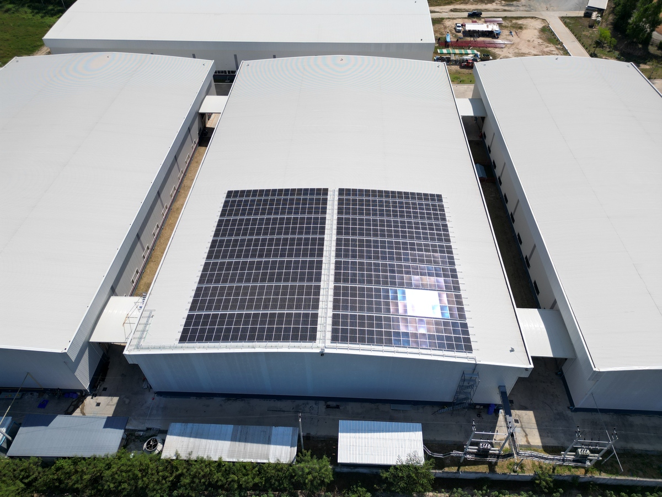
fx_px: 459
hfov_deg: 71.6
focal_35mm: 24
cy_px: 248
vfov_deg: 56.8
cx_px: 331
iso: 110
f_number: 1.7
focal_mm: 6.72
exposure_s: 1/5000
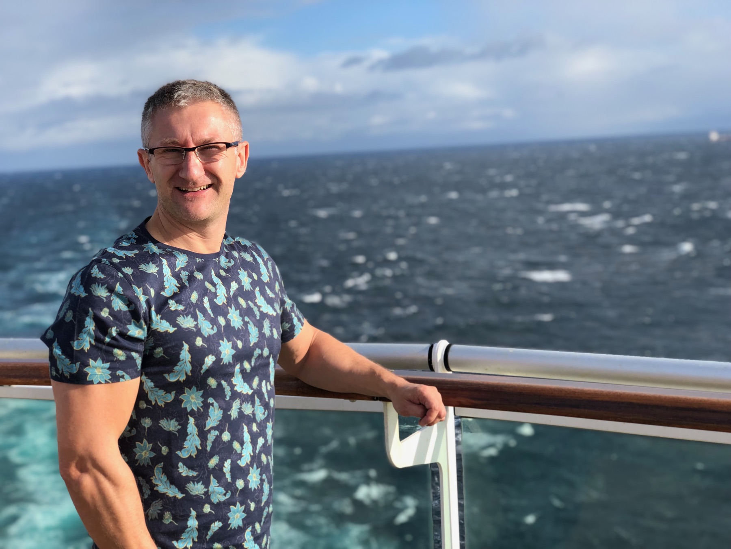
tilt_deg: -5.9
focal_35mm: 52
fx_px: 1098
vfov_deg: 28.0
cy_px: 274
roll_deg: +3.0
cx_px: 366
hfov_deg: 36.8
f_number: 2.4
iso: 16
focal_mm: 6
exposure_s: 1/1230
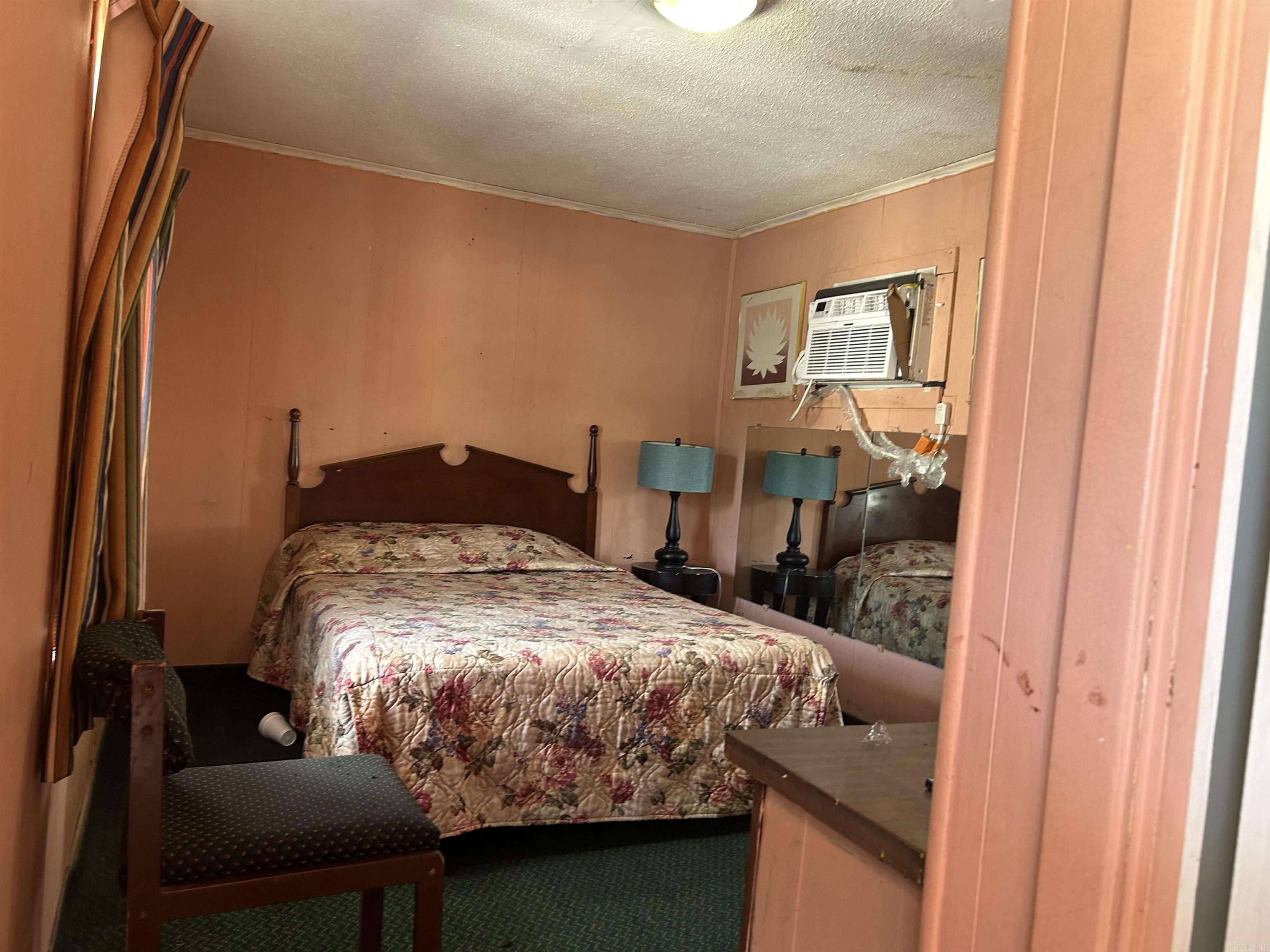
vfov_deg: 53.1
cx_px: 635
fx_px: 954
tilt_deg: -4.1
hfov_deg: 67.3
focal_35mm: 26
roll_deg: -3.4
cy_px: 476
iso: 125
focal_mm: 5.7
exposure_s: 1/60
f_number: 1.5
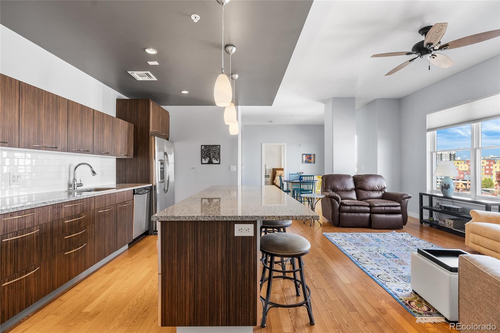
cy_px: 166
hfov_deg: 96.7
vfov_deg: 73.8
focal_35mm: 16
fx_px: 222
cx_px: 250
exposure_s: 1/125
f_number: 8
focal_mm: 16
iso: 200
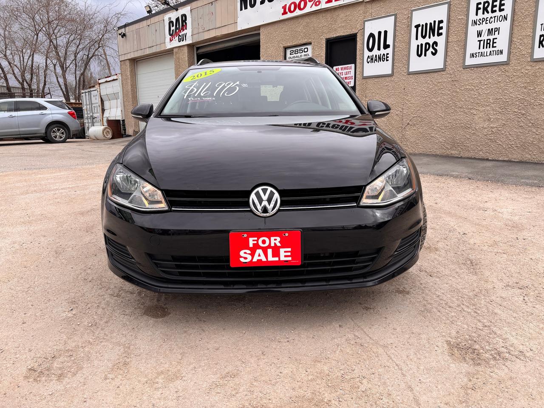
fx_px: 409
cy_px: 204
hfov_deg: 67.3
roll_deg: +0.6
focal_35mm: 26
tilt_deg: -11.5
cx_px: 272
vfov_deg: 53.1
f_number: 1.6
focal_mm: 5.96
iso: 50
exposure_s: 1/2151
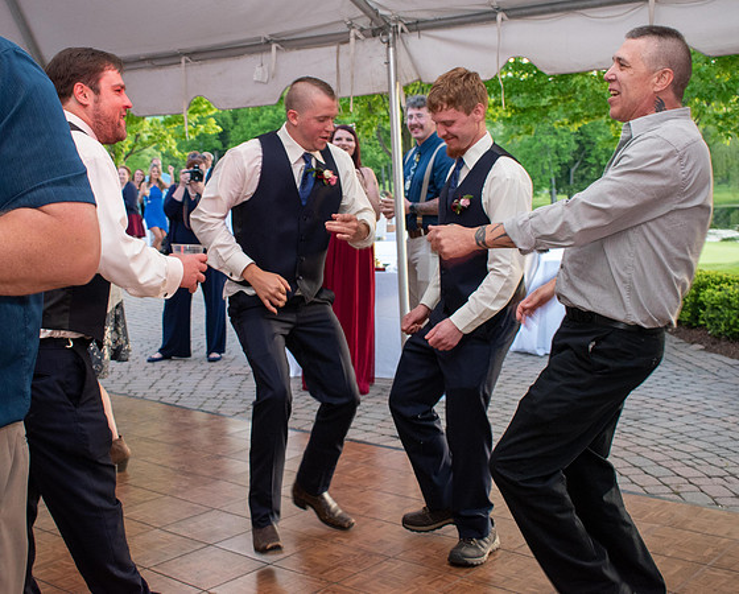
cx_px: 337
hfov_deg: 40.2
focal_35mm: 46
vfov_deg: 32.8
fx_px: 1008
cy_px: 258
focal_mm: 24
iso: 800
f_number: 4.5
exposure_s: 1/80
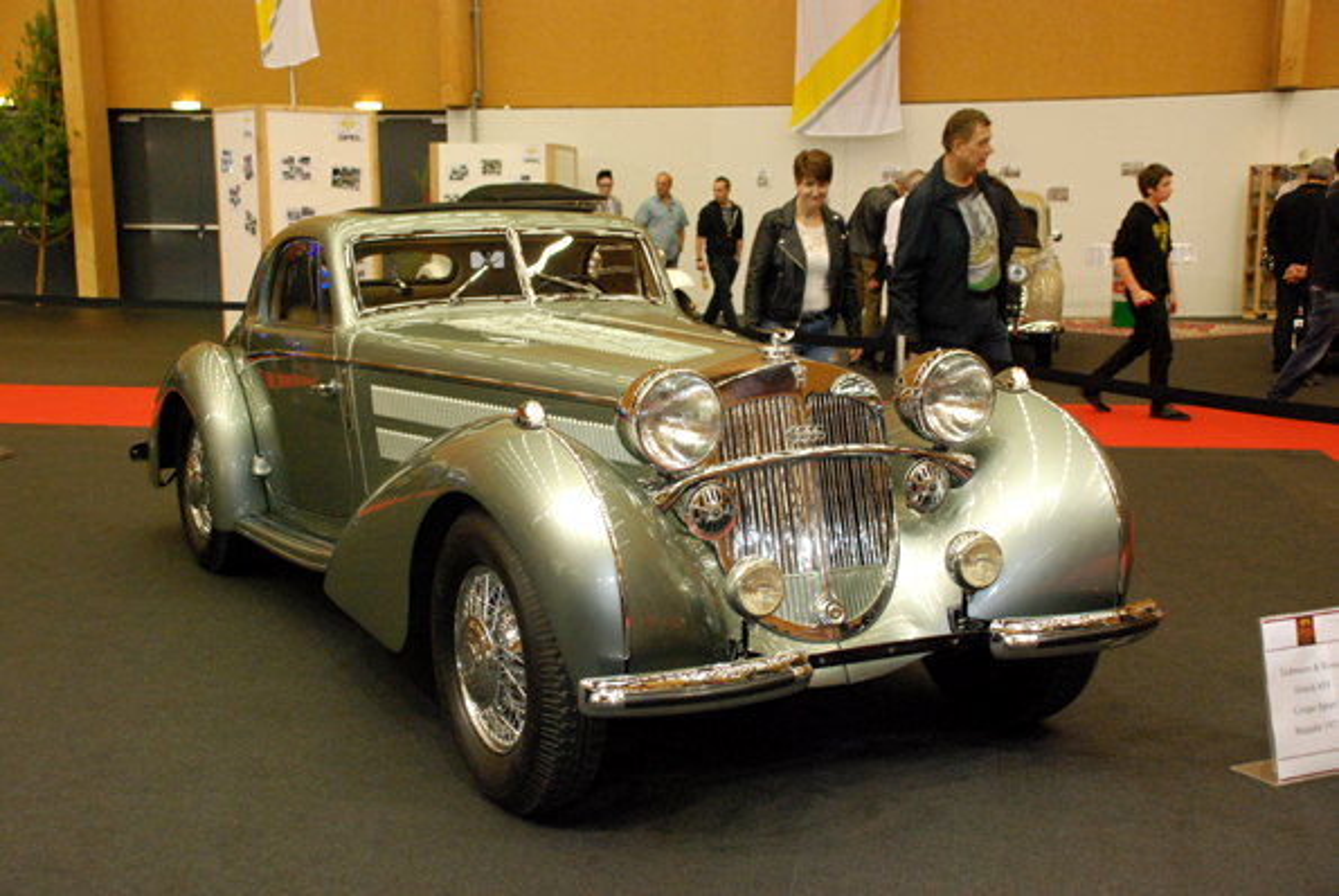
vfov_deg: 29.0
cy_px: 448
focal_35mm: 46
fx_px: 1731
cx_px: 670
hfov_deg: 42.3
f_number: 5
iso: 1600
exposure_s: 1/80
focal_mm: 31
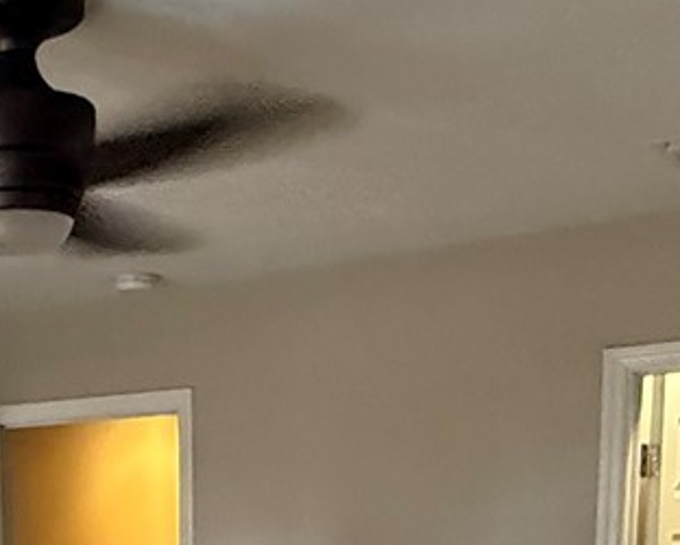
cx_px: 20
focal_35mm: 70
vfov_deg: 19.5
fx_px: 1410
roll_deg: +3.0
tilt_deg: -6.7
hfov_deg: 25.9
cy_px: 778
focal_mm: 2.22
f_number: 2.2
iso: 800
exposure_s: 1/60
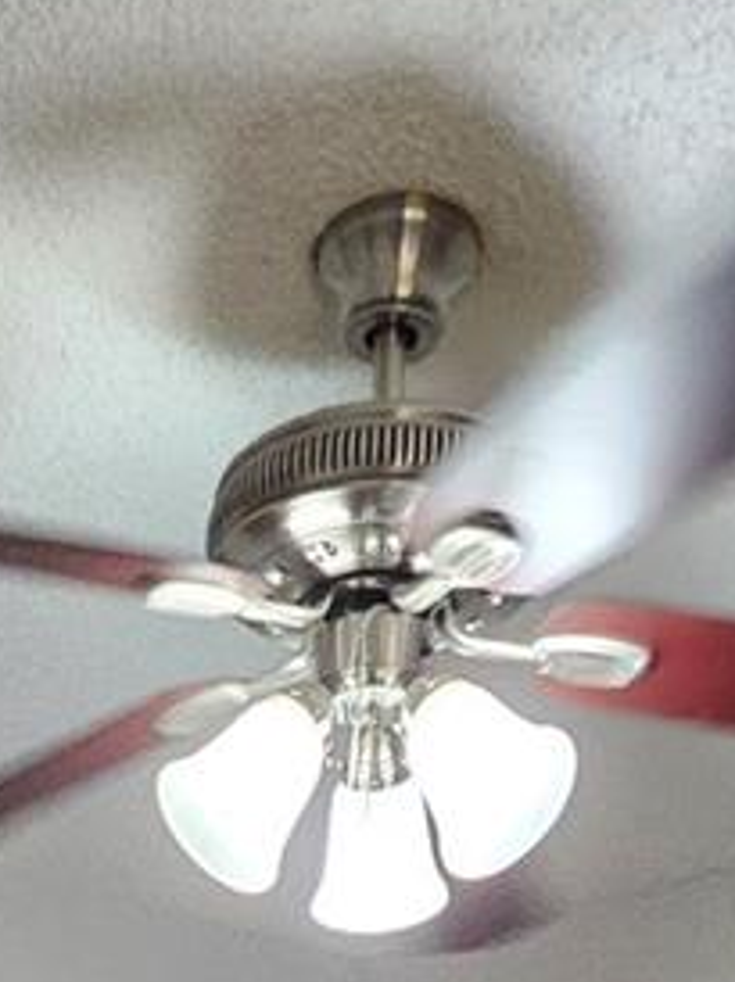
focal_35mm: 57
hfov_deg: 25.0
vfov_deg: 20.4
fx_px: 1616
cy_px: 1871
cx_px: 97
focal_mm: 1.74
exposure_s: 1/60
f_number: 2.2
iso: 320
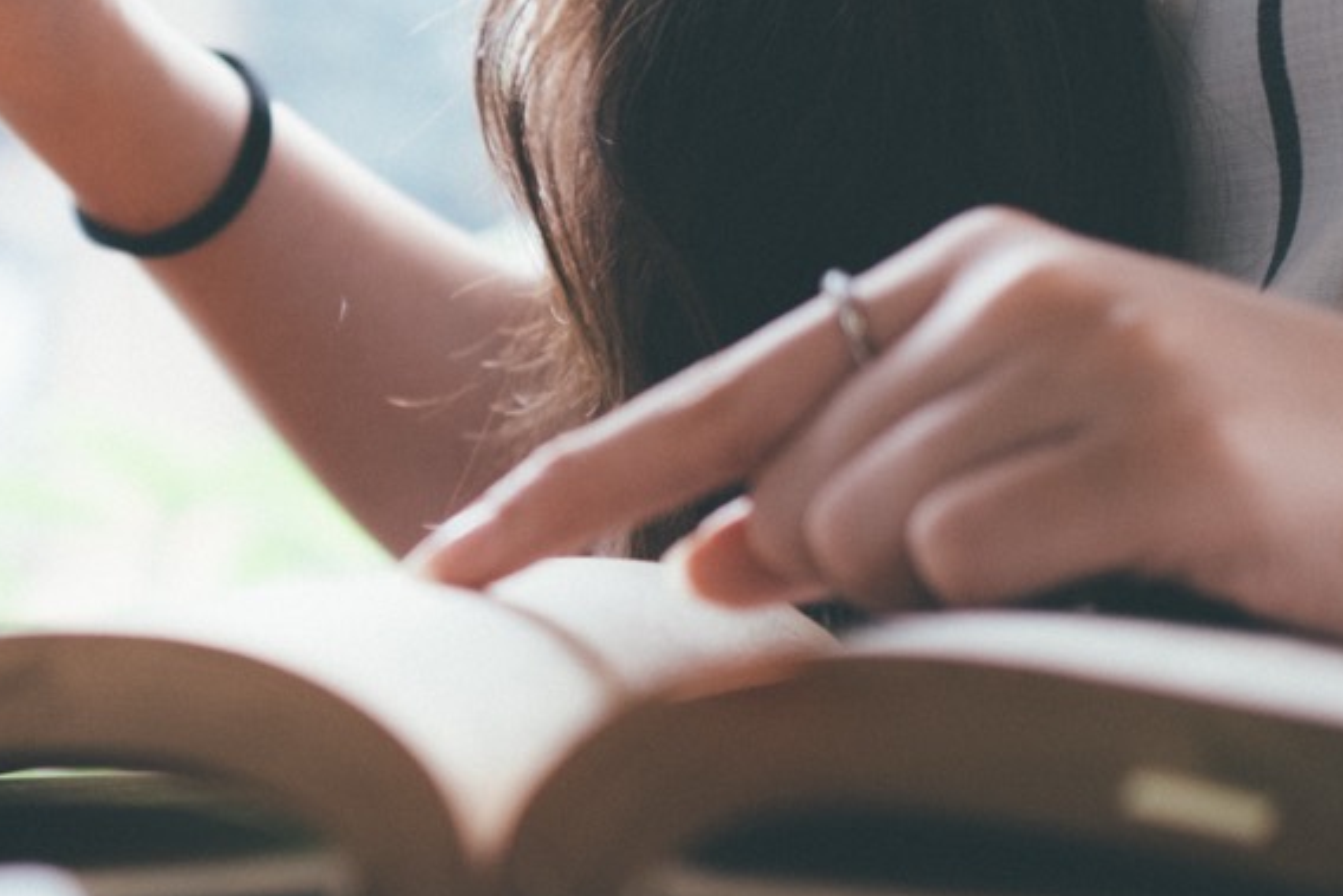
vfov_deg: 9.8
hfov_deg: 14.3
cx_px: -156
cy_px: 572
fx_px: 5224
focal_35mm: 140
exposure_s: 1/250
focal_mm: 35
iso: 250
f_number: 2
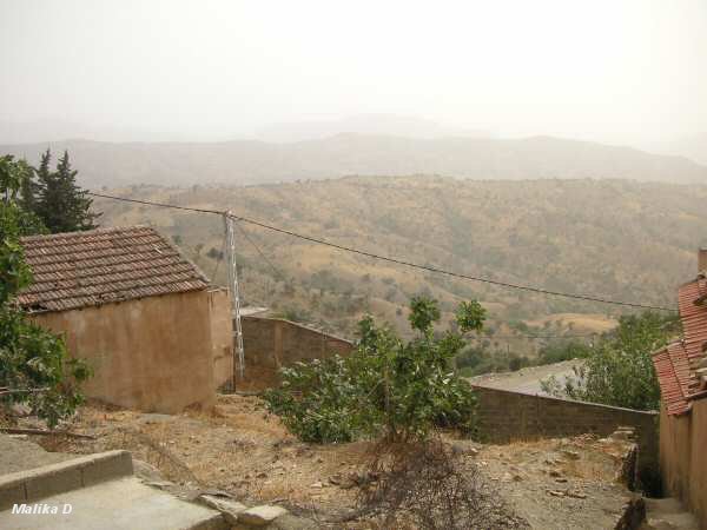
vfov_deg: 38.7
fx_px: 756
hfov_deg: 50.1
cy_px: 265
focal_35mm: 37
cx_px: 354
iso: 50
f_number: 2.8
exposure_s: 1/1000
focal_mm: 6.1
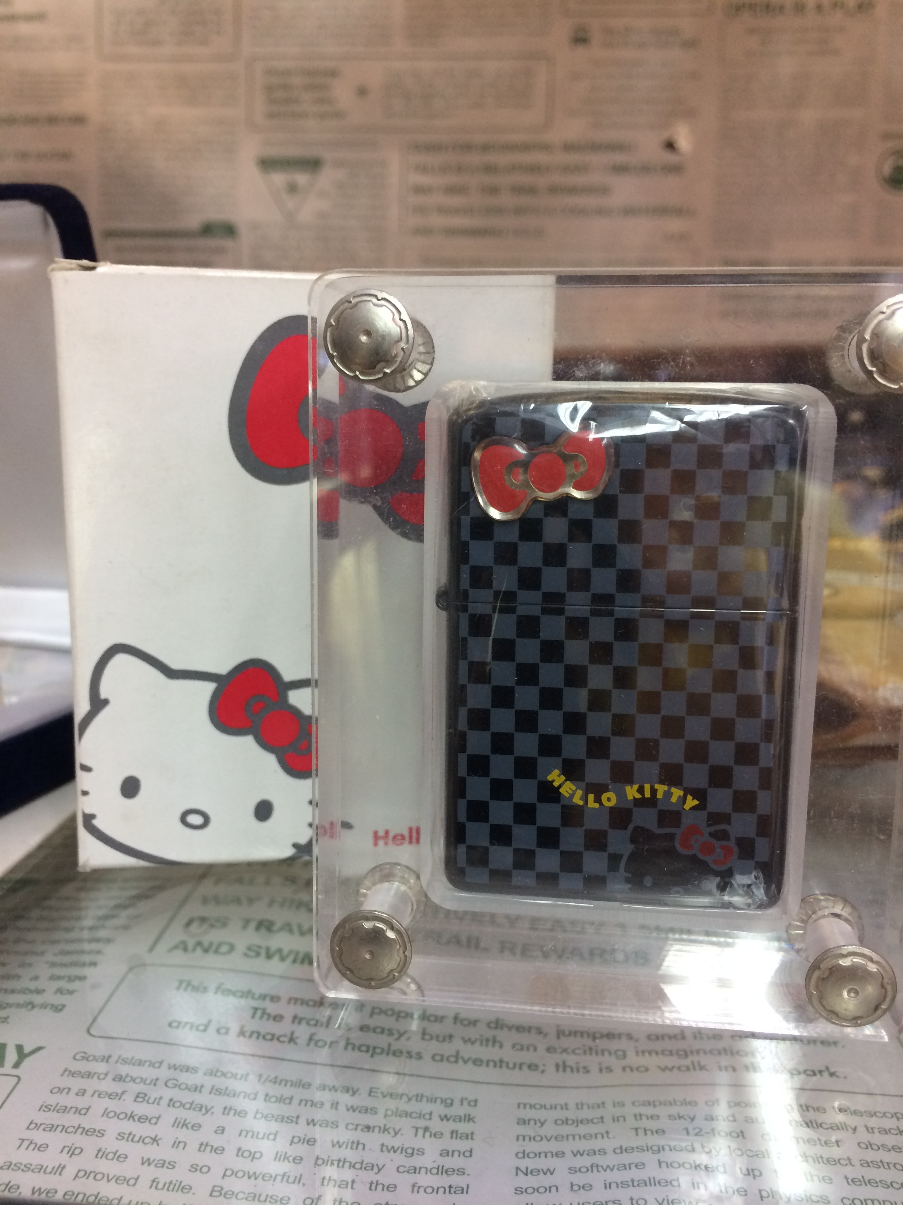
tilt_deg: -10.9
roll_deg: -1.5
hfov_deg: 48.2
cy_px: 602
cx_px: 452
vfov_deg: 61.7
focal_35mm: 29
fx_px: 1009
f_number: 2.2
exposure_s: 1/33
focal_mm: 4.15
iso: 80
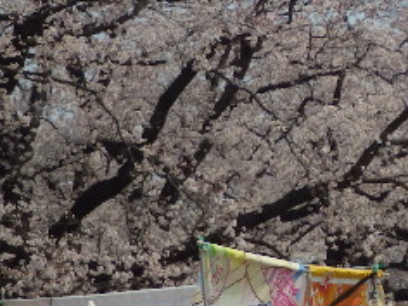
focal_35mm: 250
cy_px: 26
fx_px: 2947
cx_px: 420
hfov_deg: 7.9
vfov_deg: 5.9
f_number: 6.2
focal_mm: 16.5
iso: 125
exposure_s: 1/640
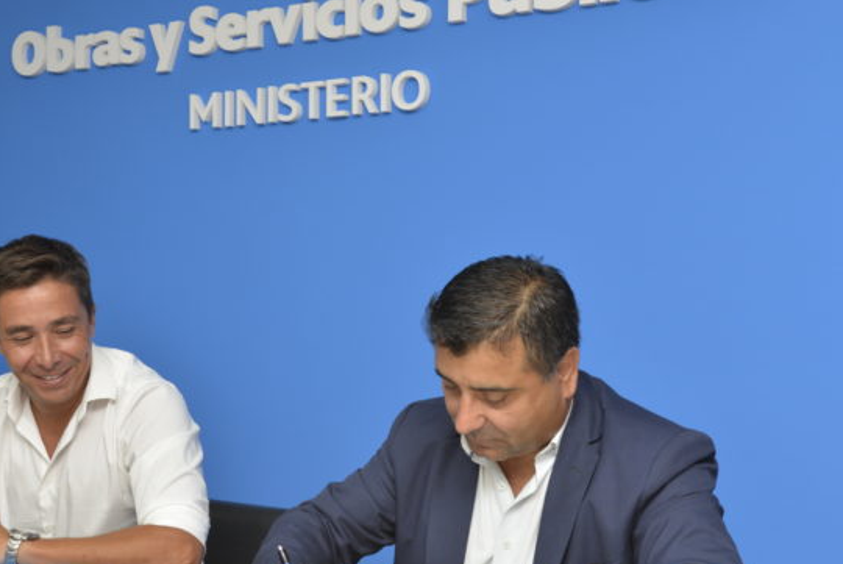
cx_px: 295
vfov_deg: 25.1
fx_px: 1265
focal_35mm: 54
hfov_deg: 36.5
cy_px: 313
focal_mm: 38
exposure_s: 1/160
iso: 1000
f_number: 5.6
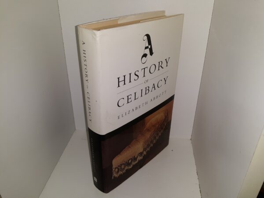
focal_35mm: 28
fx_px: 214
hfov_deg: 63.4
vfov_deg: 49.7
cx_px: 132
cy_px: 99
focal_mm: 3.7
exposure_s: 1/216
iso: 40
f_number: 1.7
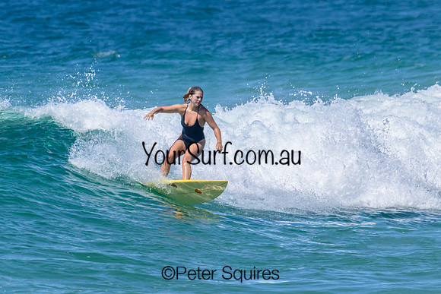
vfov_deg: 1.3
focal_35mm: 1087
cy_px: 145
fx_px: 13316
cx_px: 149
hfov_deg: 1.9
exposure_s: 1/2000
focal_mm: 800
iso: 1400
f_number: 16
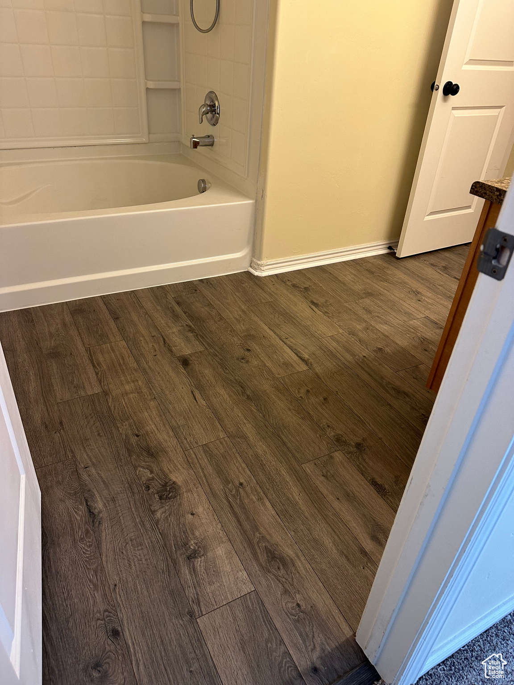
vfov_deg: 71.6
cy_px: 342
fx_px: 475
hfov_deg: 56.8
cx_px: 257
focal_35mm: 24
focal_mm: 6.86
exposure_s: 1/60
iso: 200
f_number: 1.78
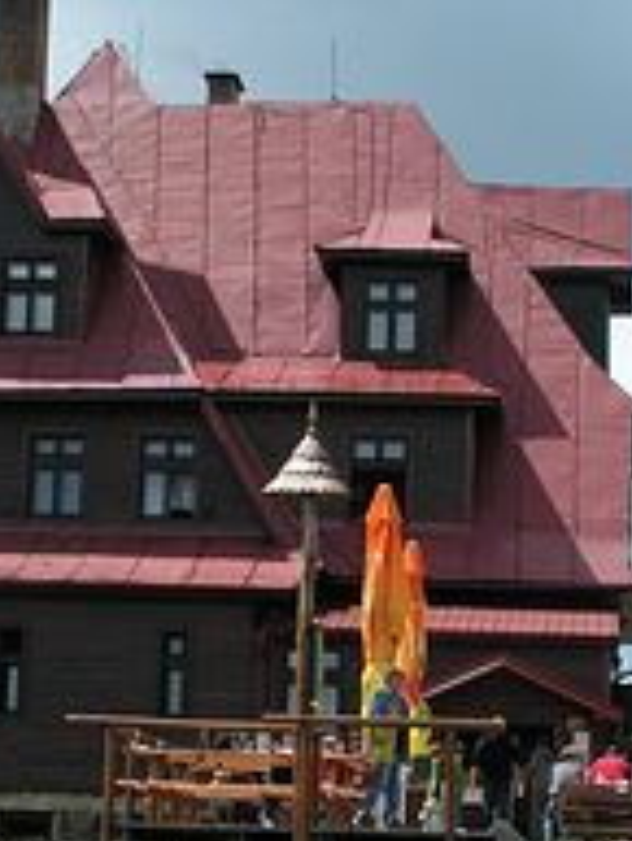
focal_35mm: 112
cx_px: 231
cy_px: 521
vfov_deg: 17.5
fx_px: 2723
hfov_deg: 13.2
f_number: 4.8
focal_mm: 8.1
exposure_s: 1/400
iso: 50
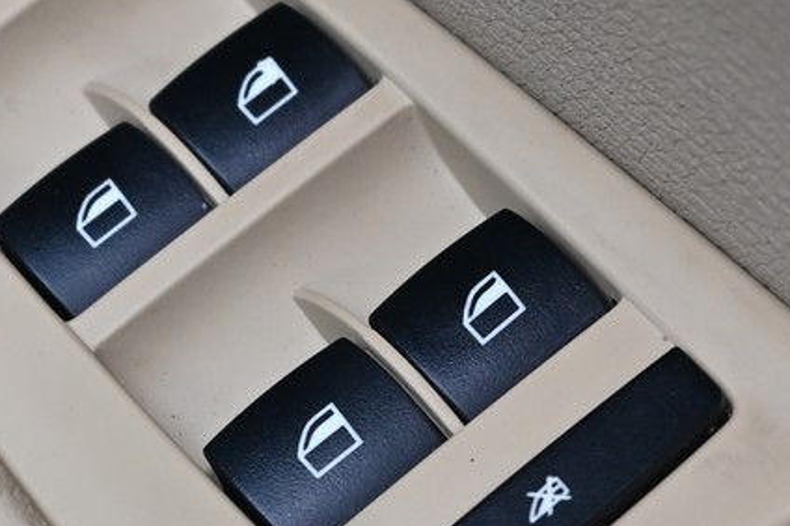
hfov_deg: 13.8
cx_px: 198
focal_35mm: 148
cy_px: 264
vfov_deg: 9.3
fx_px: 3245
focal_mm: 38
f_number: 5.6
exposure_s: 1/30
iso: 800
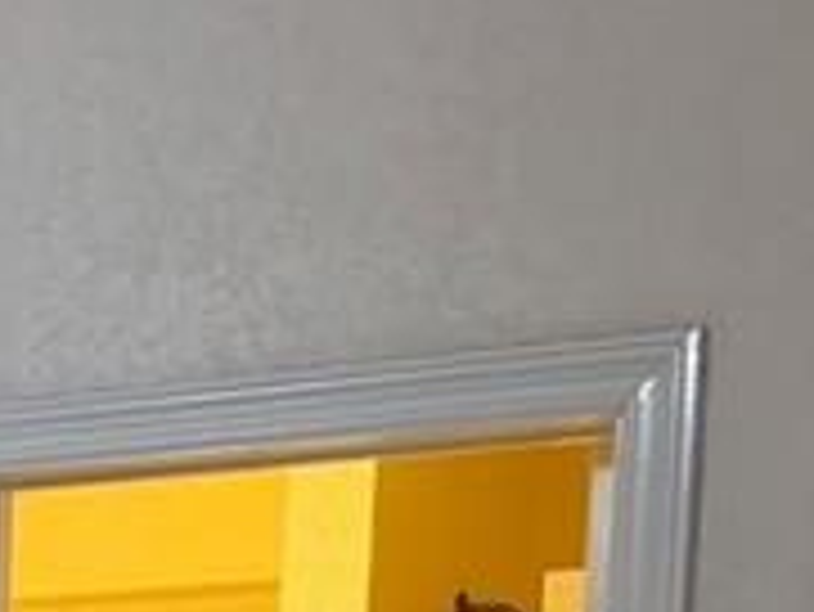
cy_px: 1426
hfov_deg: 11.0
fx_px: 3459
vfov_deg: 9.2
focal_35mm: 147
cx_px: -1237
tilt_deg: -7.6
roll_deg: +0.4
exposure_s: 1/60
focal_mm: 5.96
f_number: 1.6
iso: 100
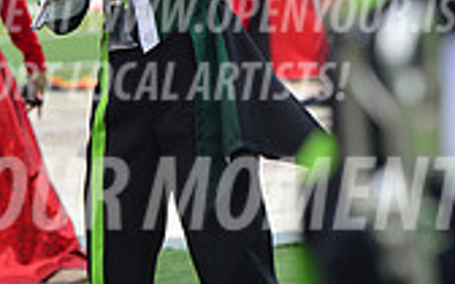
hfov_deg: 3.9
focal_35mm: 532
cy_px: 8
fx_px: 6597
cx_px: 118
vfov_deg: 2.5
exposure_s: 1/800
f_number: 5.6
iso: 200
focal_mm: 195
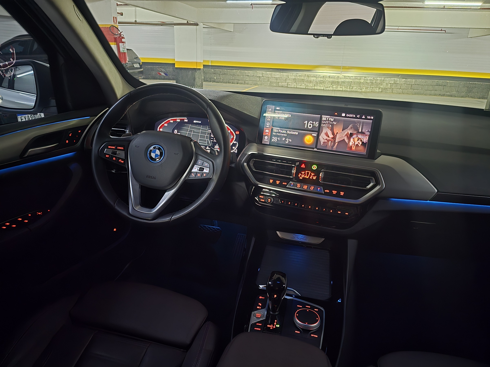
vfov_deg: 58.9
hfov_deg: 73.9
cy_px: 184
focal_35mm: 23
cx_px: 245
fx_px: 326
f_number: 1.7
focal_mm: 6.3
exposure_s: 1/20
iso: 2500
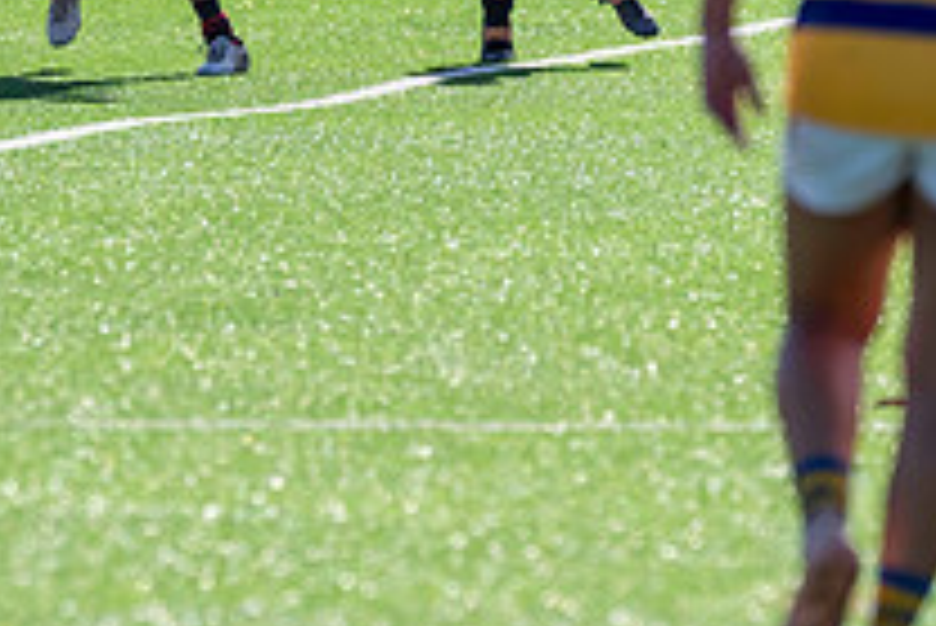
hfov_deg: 1.9
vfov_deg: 1.3
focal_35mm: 1087
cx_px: -142
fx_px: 28281
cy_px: -256
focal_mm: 350
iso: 800
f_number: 8
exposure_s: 1/1600
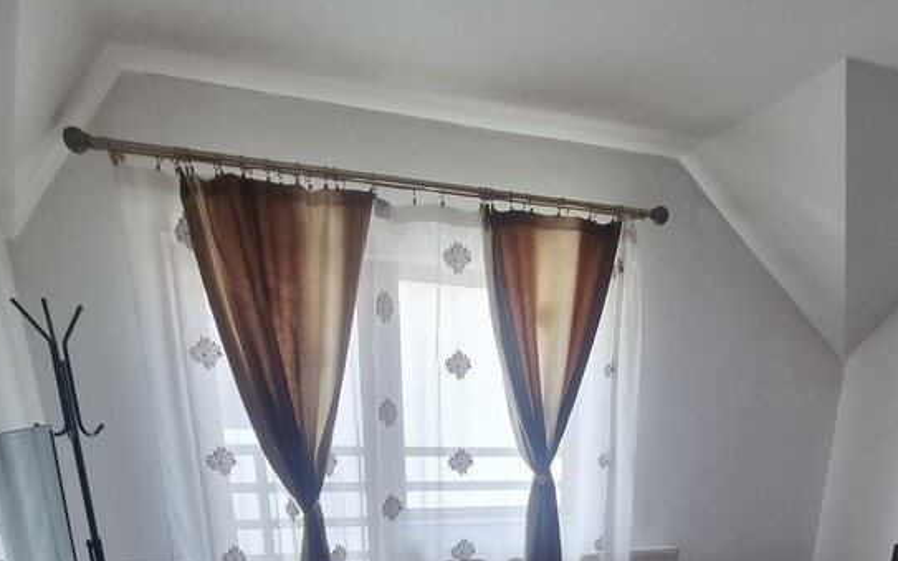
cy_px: 645
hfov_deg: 69.4
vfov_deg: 37.8
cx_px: 557
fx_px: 636
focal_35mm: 26
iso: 160
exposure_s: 1/50
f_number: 2.2
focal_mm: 2.2
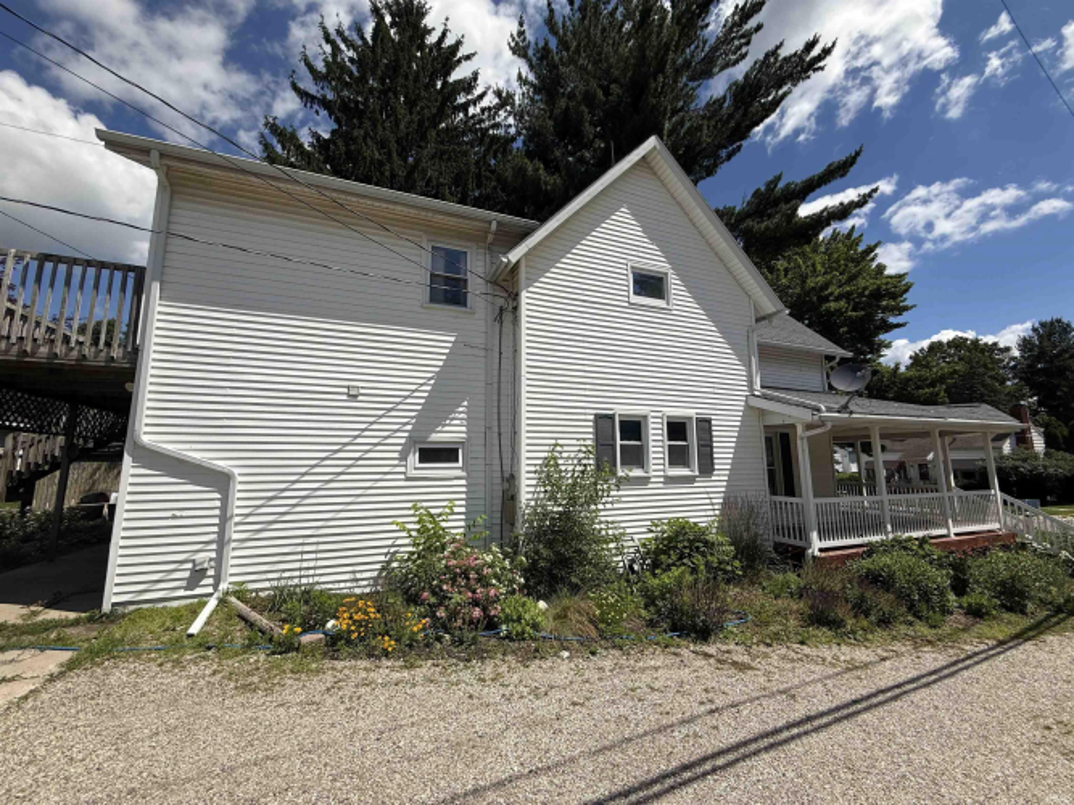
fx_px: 434
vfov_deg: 85.7
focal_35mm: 14
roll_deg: +0.2
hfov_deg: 102.1
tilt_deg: +8.7
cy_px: 402
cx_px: 537
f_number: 2.2
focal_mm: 2.22
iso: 50
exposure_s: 1/4762
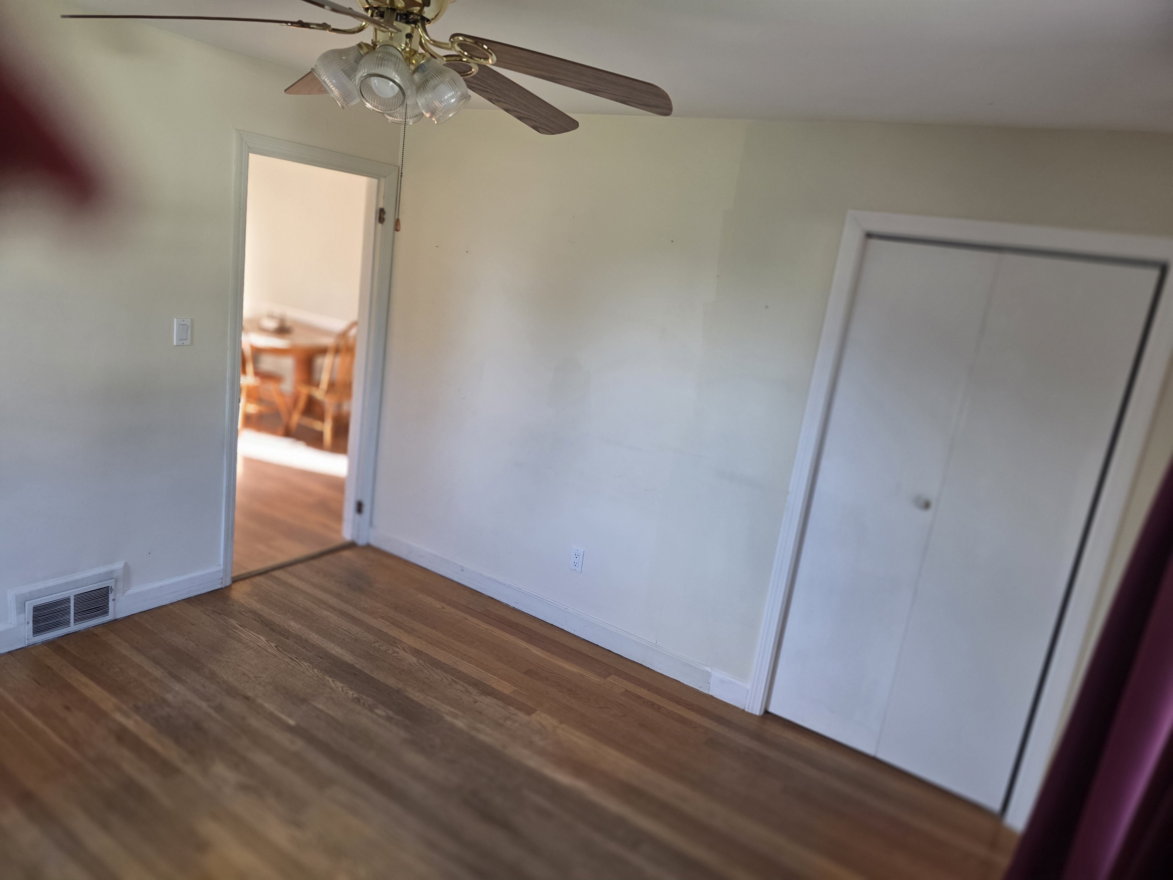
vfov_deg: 58.9
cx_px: 586
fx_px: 779
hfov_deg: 73.9
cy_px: 440
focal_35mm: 23
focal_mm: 6.3
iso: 200
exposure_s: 1/120
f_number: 1.7
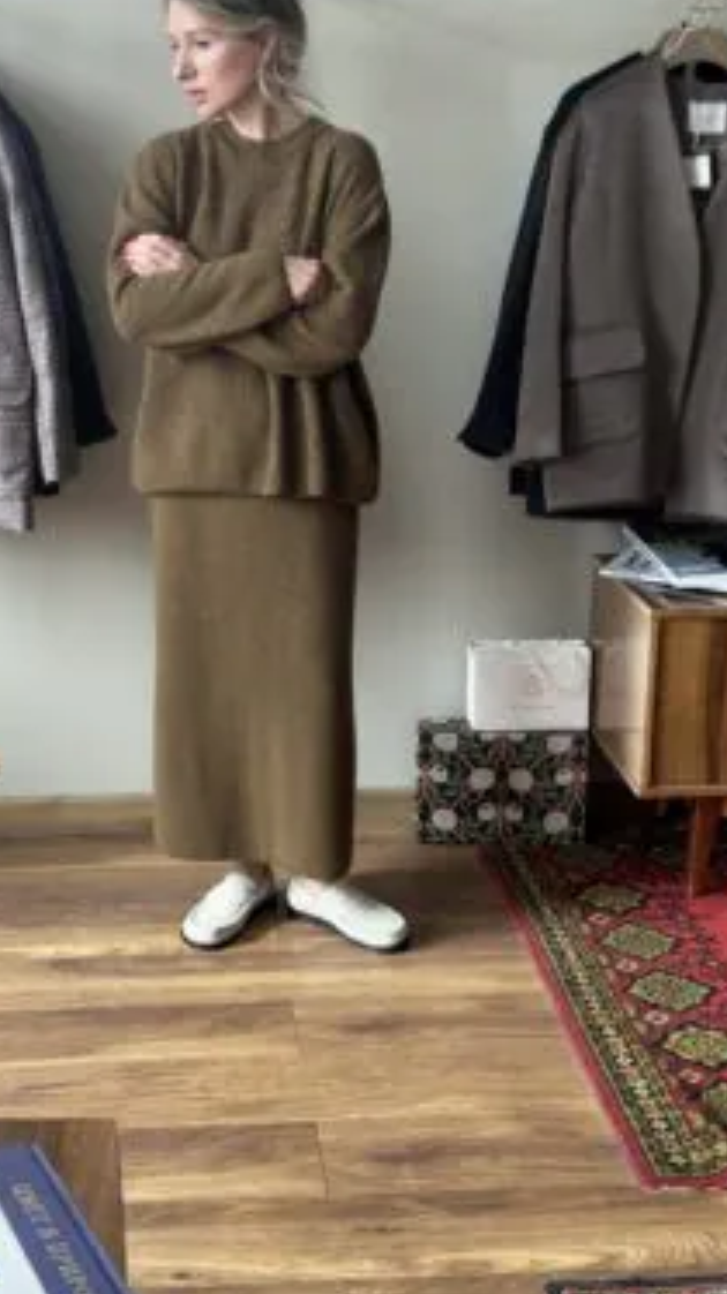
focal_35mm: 56
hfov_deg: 21.4
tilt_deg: -16.7
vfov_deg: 37.2
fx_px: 1922
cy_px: 650
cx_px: 273
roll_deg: -0.9
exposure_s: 1/60
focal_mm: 6.86
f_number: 1.78
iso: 200
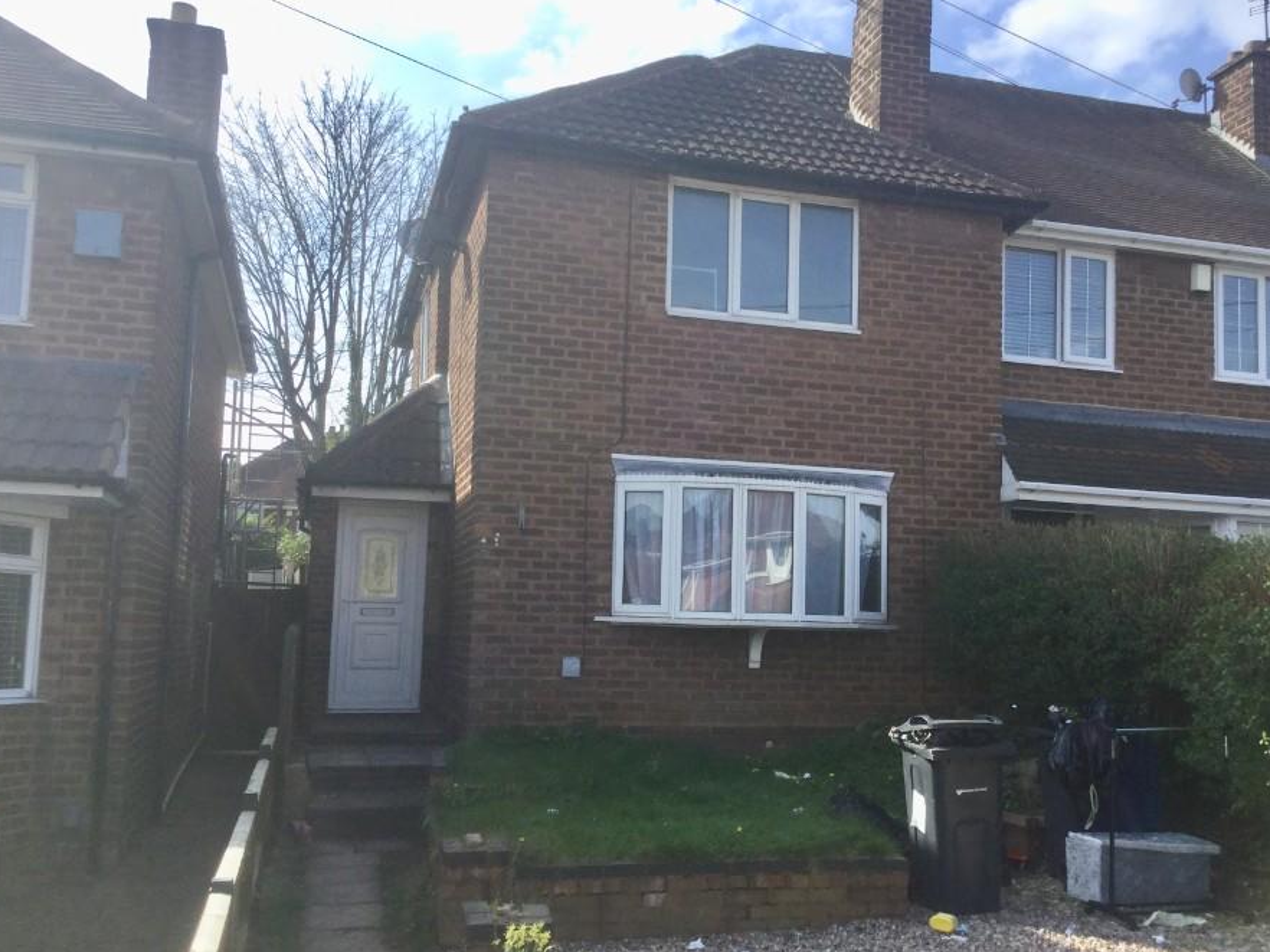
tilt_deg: +5.1
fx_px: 1320
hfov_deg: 51.2
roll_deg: -2.6
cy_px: 495
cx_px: 720
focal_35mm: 36
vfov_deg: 39.6
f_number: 2.4
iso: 25
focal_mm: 3.3
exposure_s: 1/815
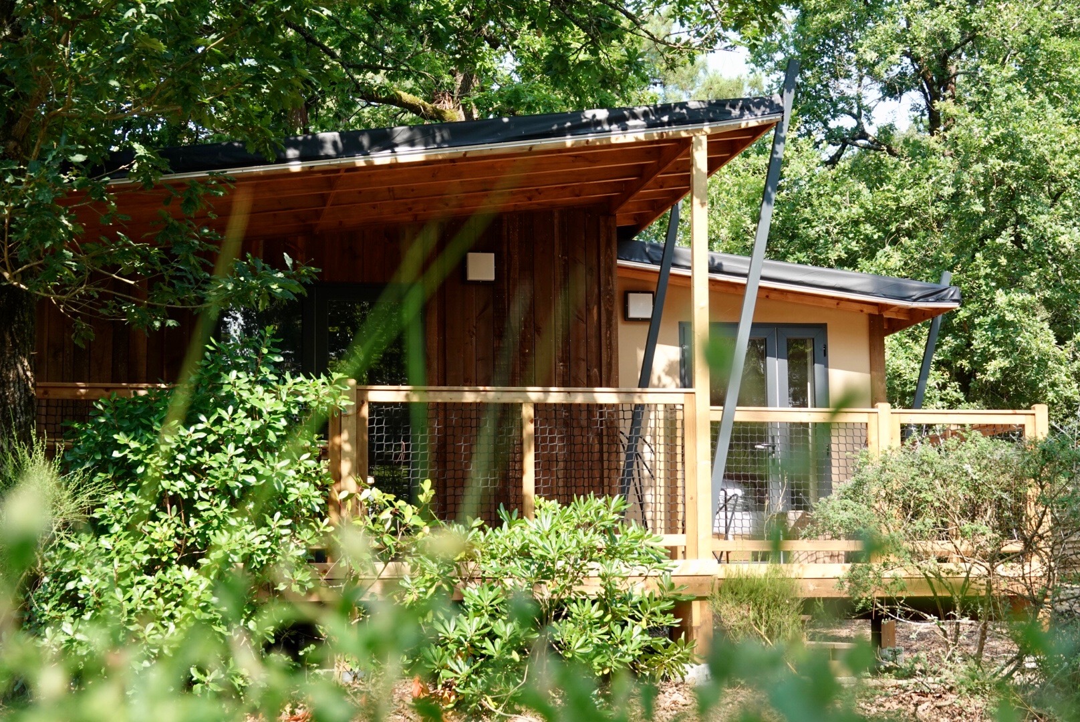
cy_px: 361
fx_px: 1951
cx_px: 540
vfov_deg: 21.0
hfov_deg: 30.9
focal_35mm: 65
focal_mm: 23.95
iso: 100
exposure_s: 1/250
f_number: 3.5
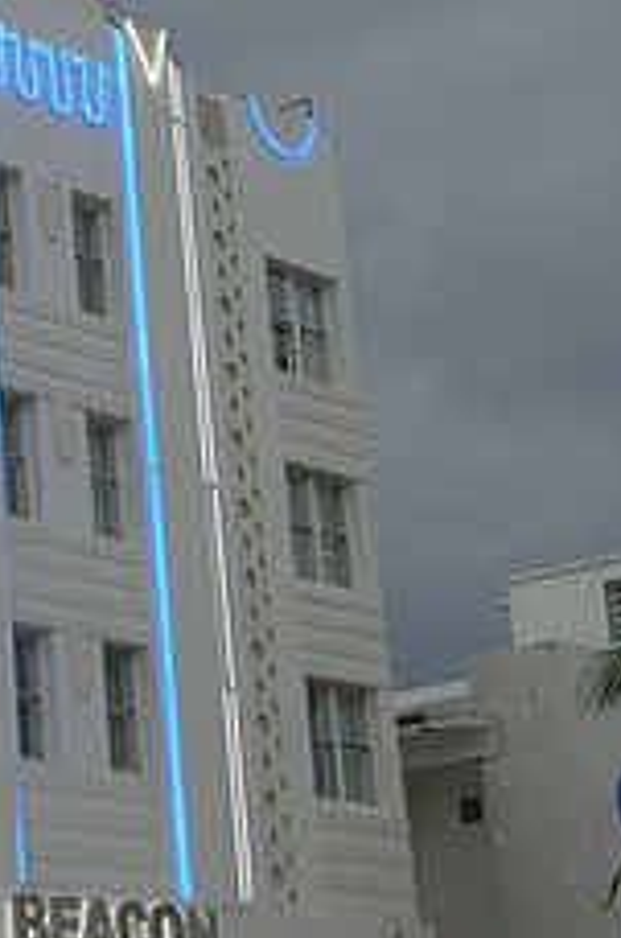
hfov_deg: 12.5
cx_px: -80
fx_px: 2781
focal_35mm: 107
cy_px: 136
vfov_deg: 18.9
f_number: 4
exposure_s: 1/40
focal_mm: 28
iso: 200
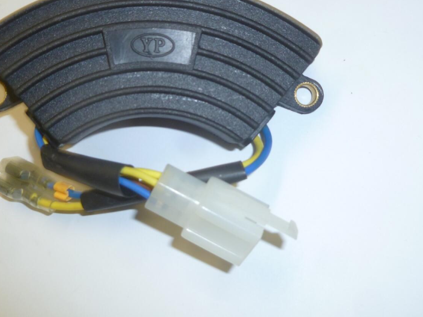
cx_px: 177
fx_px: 489
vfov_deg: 35.8
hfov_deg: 46.6
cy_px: 128
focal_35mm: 40
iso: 125
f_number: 3.3
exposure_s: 1/30
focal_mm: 5
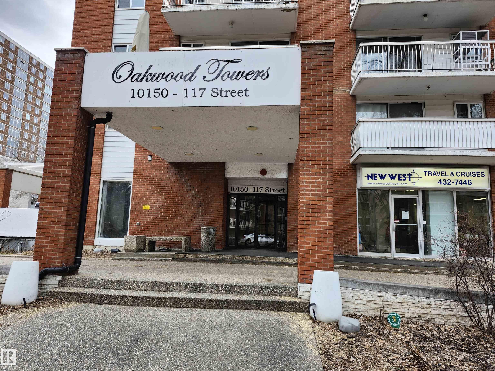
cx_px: 248
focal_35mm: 23
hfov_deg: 73.9
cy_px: 186
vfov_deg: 58.9
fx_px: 329
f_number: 1.8
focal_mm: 5.54
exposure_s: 1/273
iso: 25
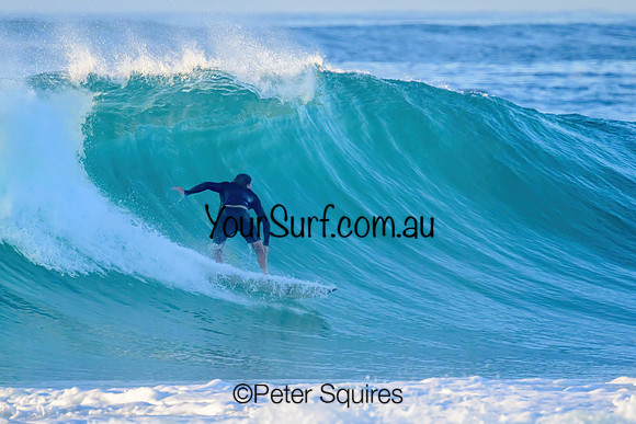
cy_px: 209
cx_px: 299
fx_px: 17419
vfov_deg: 1.4
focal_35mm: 986
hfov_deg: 2.1
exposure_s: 1/1600
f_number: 11
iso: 2500
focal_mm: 800
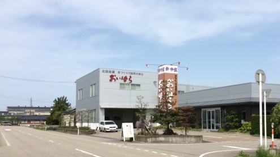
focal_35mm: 41
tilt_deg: +2.4
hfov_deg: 49.0
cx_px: 172
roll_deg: +0.8
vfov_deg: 28.8
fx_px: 304
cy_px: 104
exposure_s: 1/3165
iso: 32
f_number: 2.2
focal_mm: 4.15
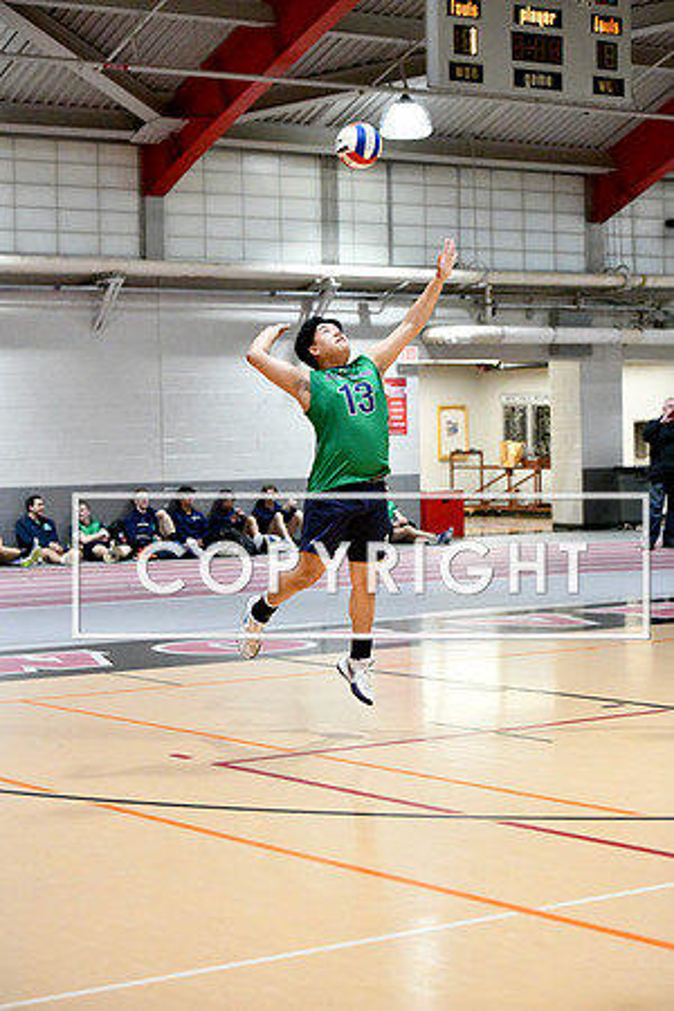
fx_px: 2303
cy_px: 506
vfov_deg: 24.8
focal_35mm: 82
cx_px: 337
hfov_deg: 16.7
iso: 20000
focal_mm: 82
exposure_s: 1/1000
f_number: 3.2
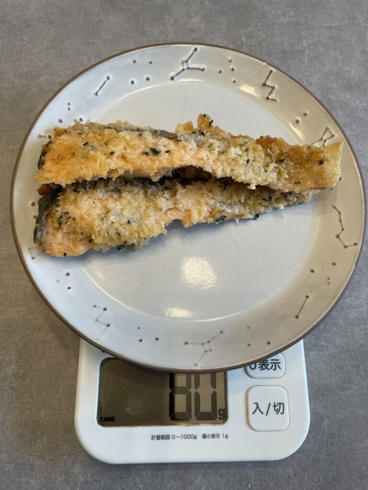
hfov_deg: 53.1
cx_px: 184
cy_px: 245
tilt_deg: -73.0
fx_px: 369
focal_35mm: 26
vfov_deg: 67.3
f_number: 1.6
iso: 100
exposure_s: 1/120
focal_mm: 4.2
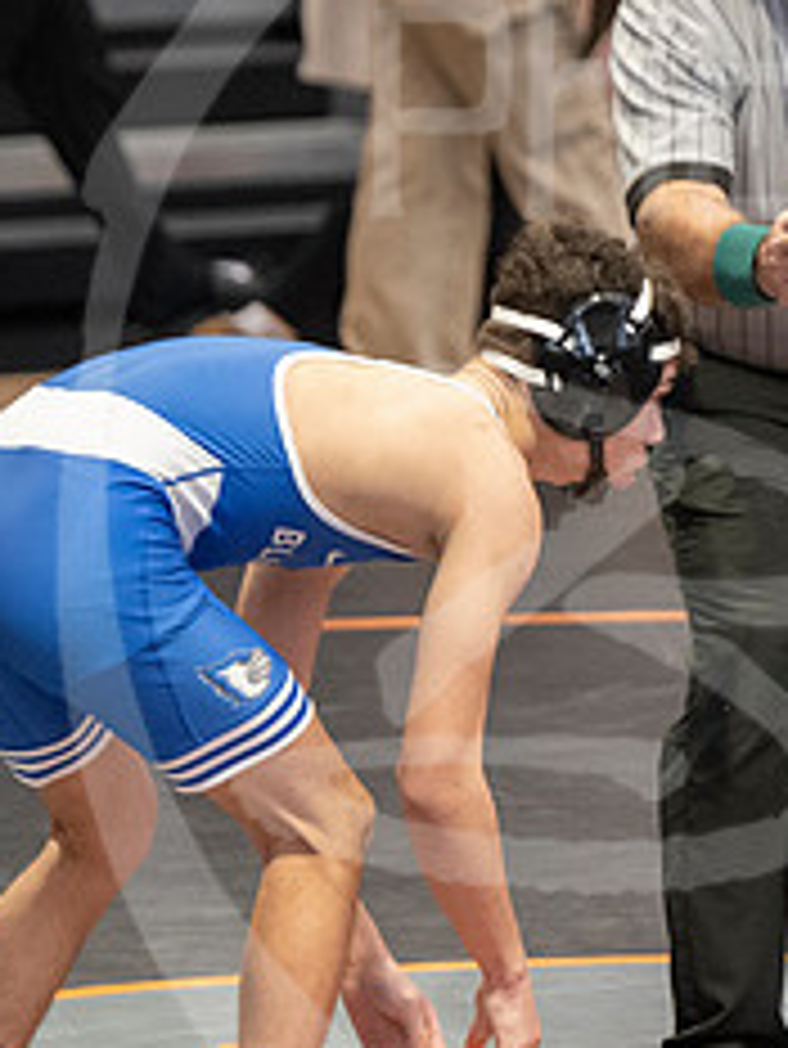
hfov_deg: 3.7
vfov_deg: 4.9
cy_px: 637
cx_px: 691
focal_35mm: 401
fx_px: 12160
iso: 3200
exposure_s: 1/1000
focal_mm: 105
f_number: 2.8
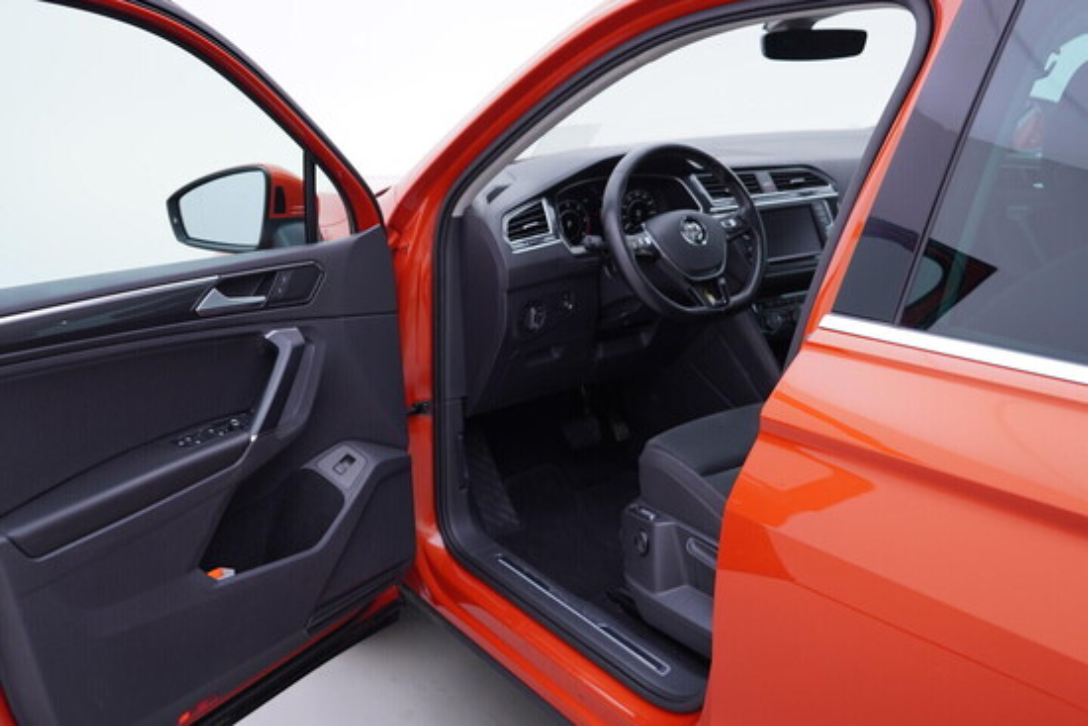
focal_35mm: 36
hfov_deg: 53.1
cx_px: 544
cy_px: 363
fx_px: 1088
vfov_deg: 36.9
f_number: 3.2
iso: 125
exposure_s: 1/50
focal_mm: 24
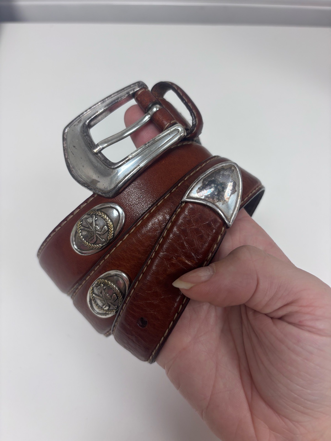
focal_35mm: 26
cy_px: 220
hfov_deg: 53.1
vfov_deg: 67.3
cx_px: 166
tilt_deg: -55.8
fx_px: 331
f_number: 1.6
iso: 80
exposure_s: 1/100
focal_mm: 5.96
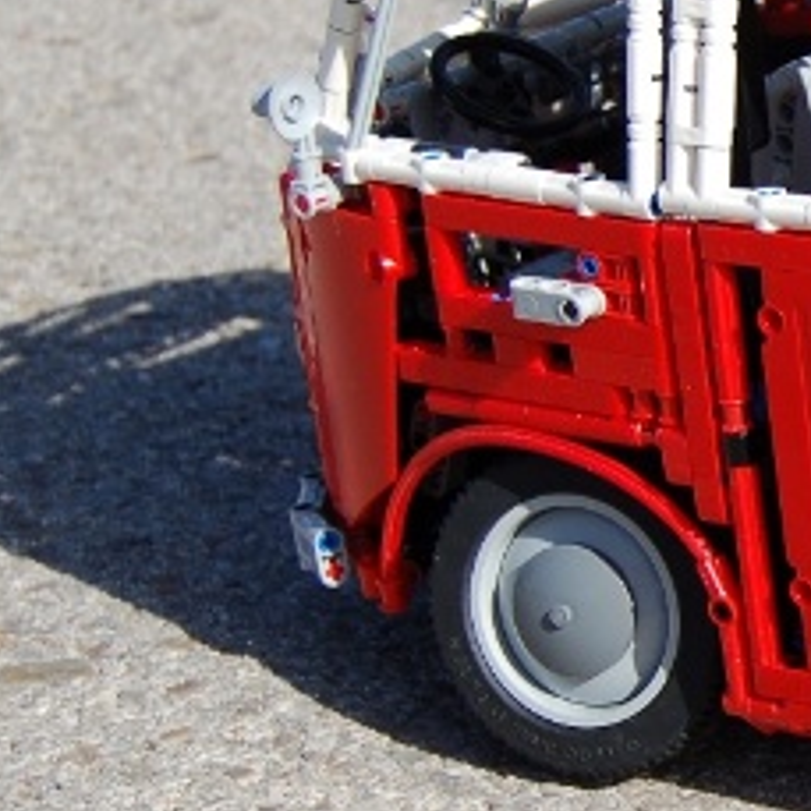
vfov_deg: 12.5
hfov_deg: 11.7
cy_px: 382
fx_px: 3711
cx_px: 1385
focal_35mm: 140
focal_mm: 28
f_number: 4.2
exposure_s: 1/1250
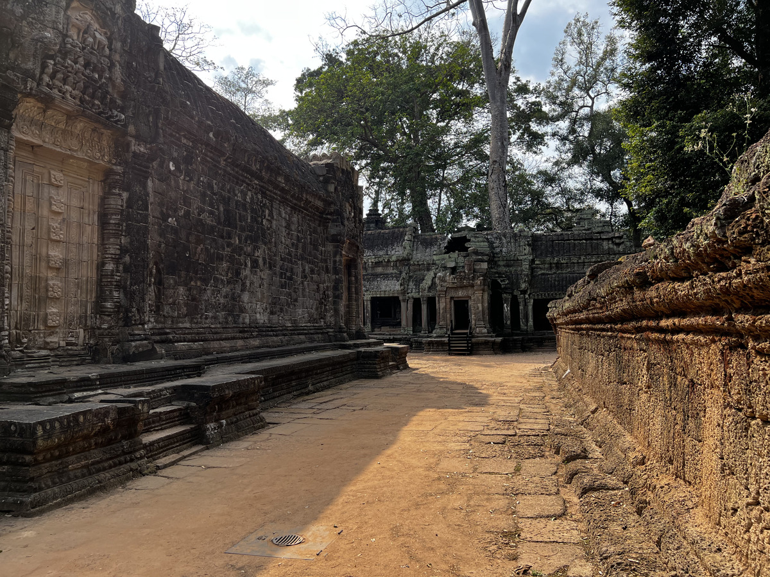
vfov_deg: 53.1
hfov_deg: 67.3
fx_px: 578
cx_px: 385
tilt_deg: +3.0
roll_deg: +0.8
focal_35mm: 26
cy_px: 288
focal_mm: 5.7
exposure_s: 1/1597
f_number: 1.5
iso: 50
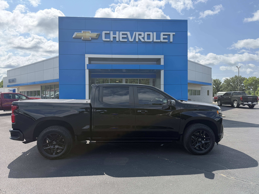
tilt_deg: +1.8
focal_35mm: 24
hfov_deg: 71.6
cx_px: 130
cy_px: 97
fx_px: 180
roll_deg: +0.3
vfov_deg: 56.8
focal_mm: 6.76
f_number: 1.78
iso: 100
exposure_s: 1/2907
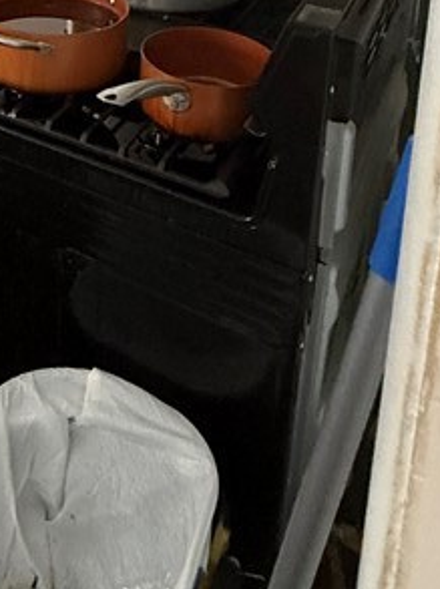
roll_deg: +0.2
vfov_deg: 31.4
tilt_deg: -9.7
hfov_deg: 27.4
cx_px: -30
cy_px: -149
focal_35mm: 49
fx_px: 832
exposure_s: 1/60
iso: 400
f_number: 2.2
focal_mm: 2.22
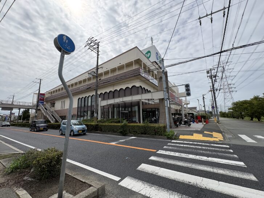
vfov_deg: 85.7
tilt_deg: +10.4
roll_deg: +2.4
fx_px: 107
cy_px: 99
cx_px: 132
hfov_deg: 102.1
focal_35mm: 14
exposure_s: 1/2342
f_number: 2.2
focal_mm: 2.22
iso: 64
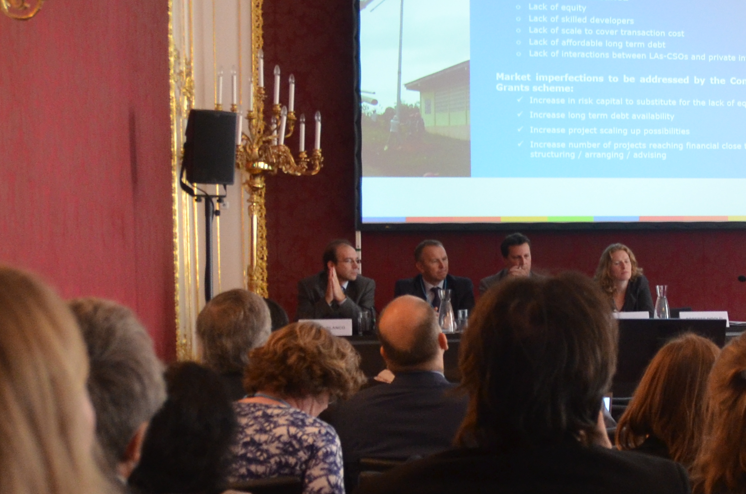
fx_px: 1861
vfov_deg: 15.1
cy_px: 327
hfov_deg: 20.4
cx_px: 1018
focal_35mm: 90
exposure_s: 1/50
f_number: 3.5
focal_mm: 20
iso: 800
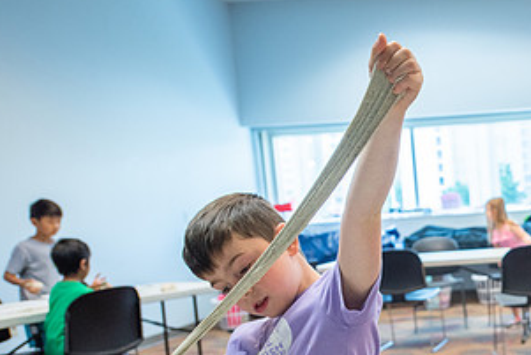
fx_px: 797
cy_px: 292
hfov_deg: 33.9
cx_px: 521
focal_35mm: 54
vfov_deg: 24.6
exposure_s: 1/320
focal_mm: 24
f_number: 2.8
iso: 500
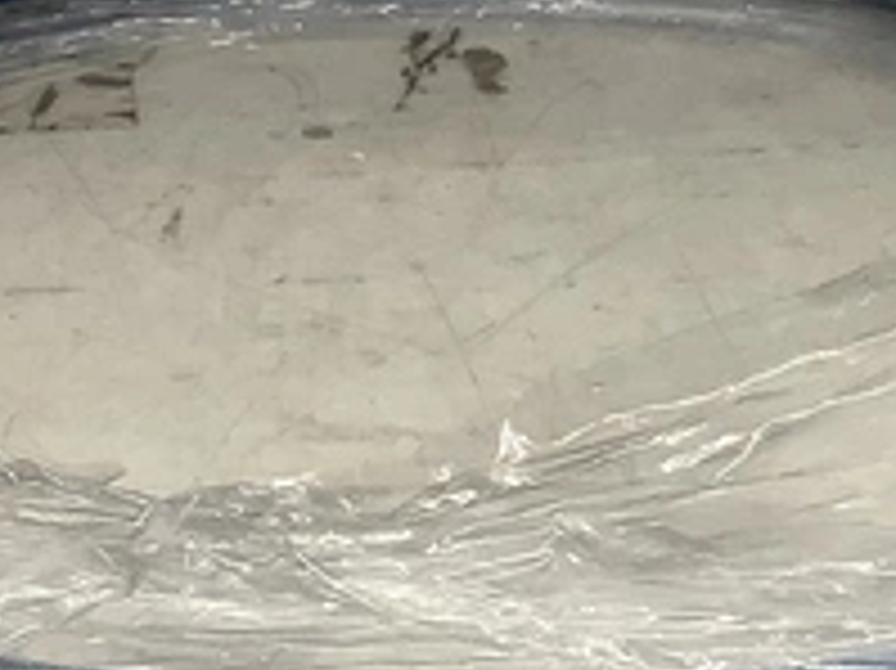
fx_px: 3027
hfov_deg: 16.8
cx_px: 513
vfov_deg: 12.6
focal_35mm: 117
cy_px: 353
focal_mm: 3.3
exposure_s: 1/120
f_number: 2.4
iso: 64
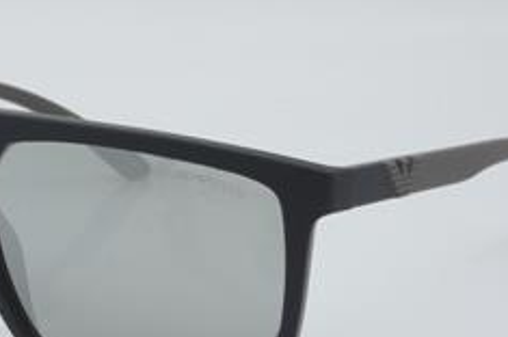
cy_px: 244
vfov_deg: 11.9
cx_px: 136
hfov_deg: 17.7
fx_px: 1618
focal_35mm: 115
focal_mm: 45
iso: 100
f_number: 32
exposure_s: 1/3
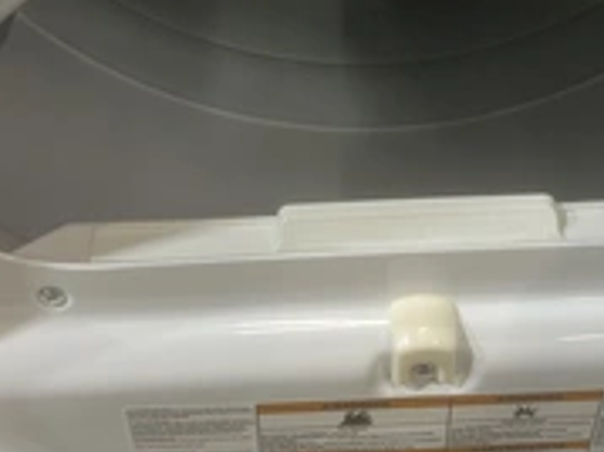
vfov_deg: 24.6
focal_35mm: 58
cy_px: 57
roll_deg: +1.3
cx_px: 378
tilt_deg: -36.4
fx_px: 1011
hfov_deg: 33.1
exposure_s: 1/60
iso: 125
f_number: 1.6
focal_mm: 5.1
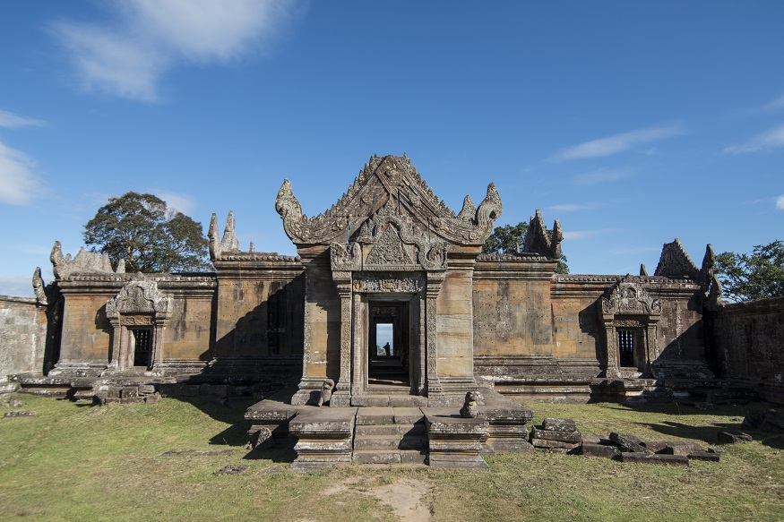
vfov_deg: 55.1
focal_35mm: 23
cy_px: 261
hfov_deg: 76.1
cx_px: 392
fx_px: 501
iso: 200
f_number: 4.5
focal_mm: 23
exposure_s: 1/1250
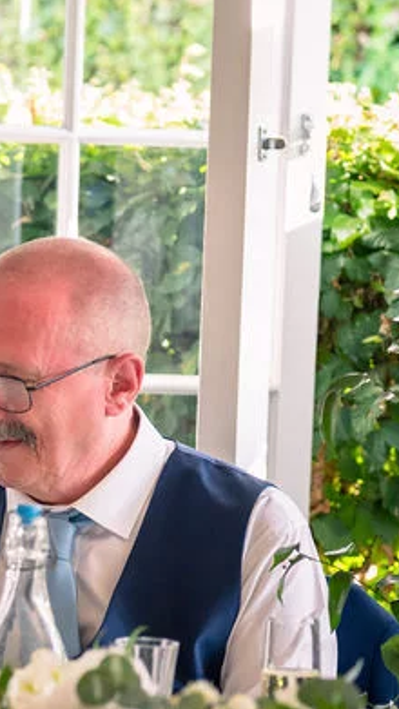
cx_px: -394
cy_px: 280
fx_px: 4231
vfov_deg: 9.6
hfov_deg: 5.3
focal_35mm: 225
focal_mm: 63
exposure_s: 1/200
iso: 1000
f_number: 2.8
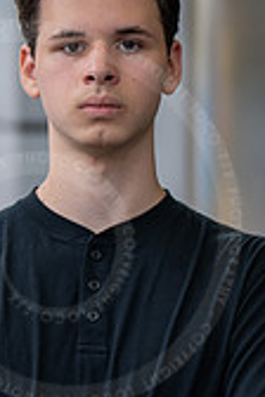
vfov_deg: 6.0
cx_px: 78
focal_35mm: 341
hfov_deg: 4.0
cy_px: 307
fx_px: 3765
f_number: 1.3
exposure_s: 1/640
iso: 250
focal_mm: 85
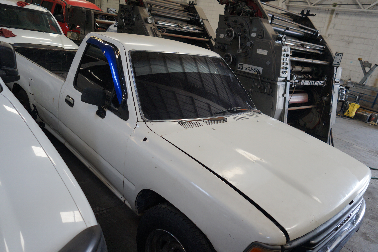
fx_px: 283
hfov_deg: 67.4
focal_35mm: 27
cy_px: 126
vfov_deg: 47.9
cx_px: 189
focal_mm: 18
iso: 200
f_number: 4.5
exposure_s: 1/30
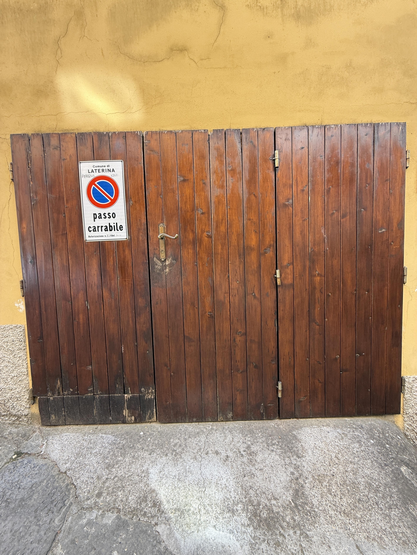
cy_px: 278
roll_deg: +1.7
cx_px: 208
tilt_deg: -3.8
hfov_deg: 85.7
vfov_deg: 102.1
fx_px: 225
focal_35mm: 14
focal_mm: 2.22
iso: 64
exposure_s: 1/100
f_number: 2.2
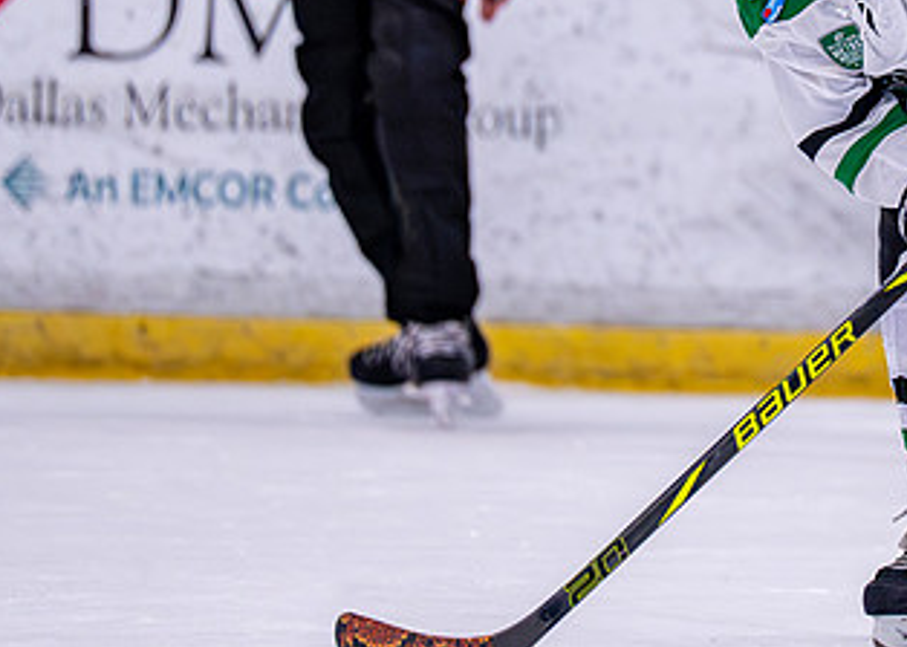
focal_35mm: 635
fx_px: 16350
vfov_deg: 2.3
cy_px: 106
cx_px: 1017
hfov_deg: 3.2
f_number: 2.8
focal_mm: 200
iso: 2500
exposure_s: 1/1250
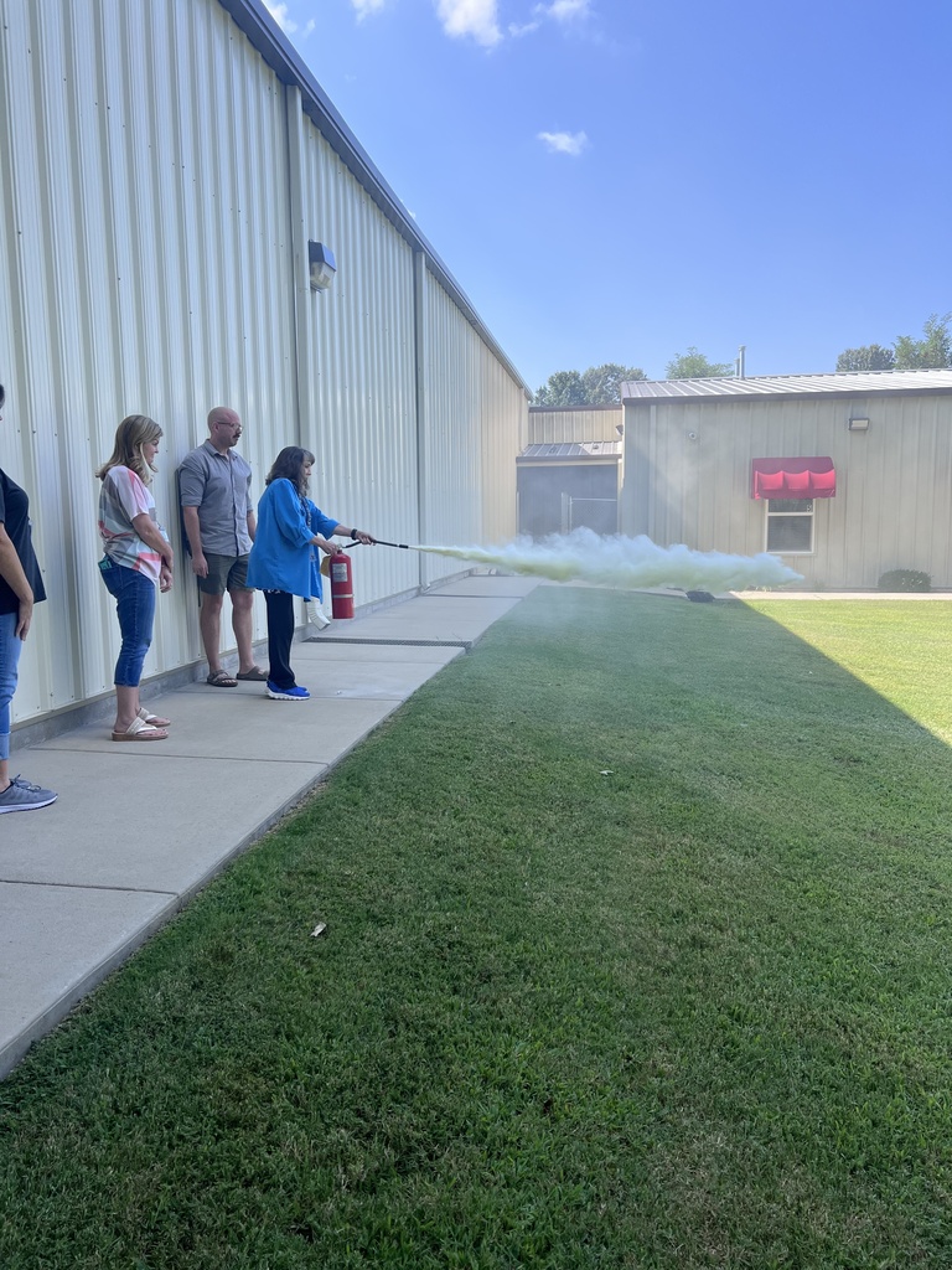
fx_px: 953
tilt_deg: -6.5
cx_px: 476
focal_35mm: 26
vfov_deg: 67.3
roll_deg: +0.2
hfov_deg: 53.1
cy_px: 635
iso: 50
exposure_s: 1/1468
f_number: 1.5
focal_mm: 5.7
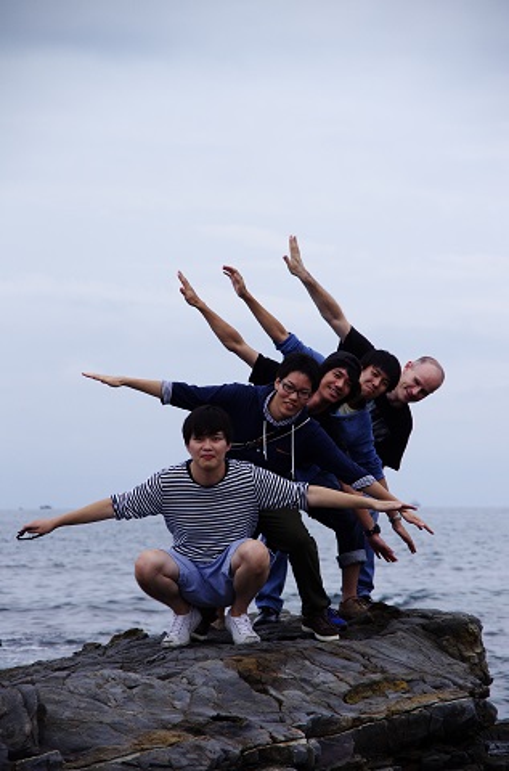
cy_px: 386
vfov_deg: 17.5
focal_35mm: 117
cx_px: 254
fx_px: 2497
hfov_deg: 11.6
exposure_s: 1/3200
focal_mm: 78
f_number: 5.6
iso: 800
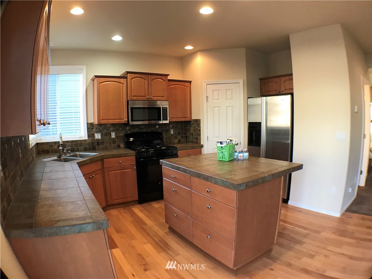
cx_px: 186
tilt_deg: -3.6
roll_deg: +0.7
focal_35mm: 28
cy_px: 140
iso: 40
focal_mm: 3.99
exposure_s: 1/30
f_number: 1.8
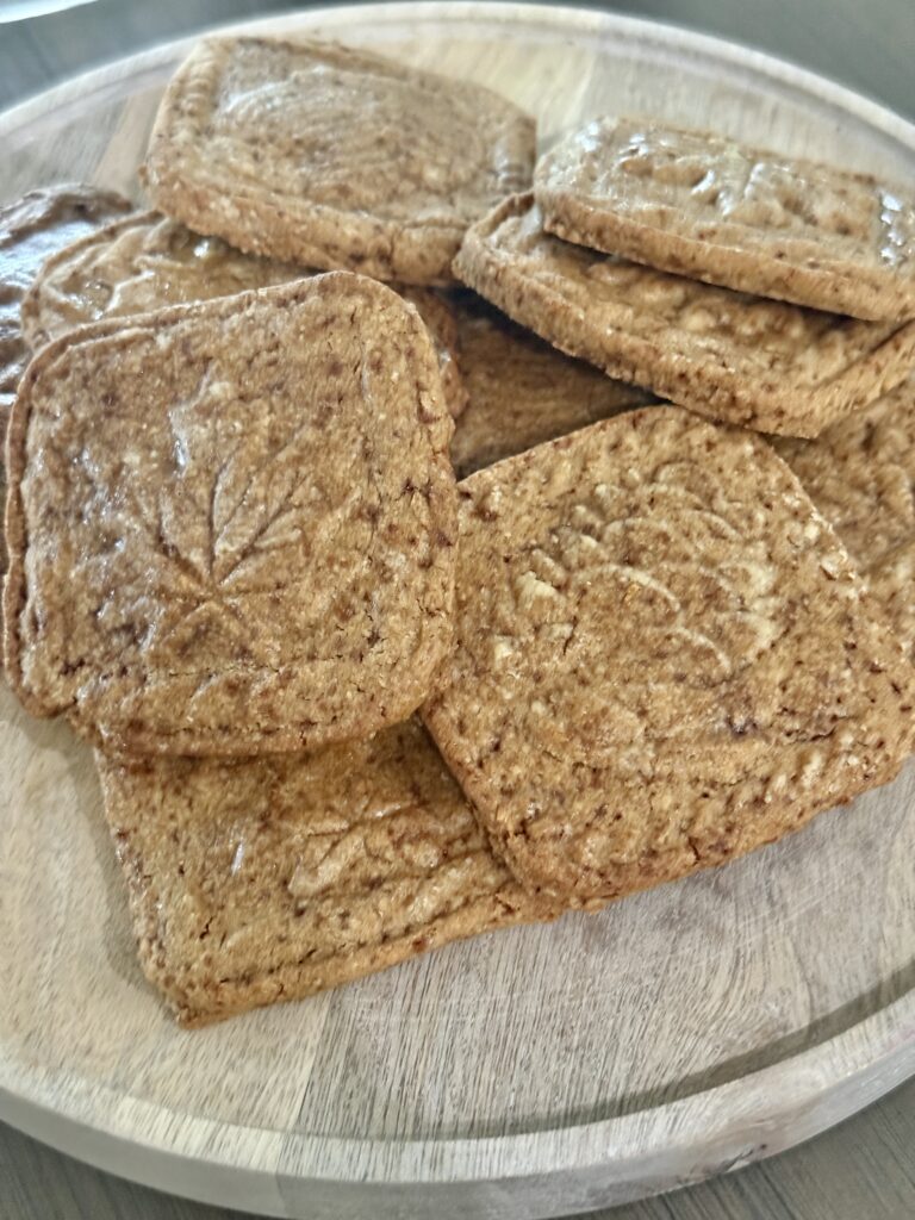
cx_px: 458
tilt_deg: -54.5
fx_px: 1692
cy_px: 610
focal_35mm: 48
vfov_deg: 39.7
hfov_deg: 30.3
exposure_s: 1/30
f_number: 1.78
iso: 640
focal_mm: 6.76
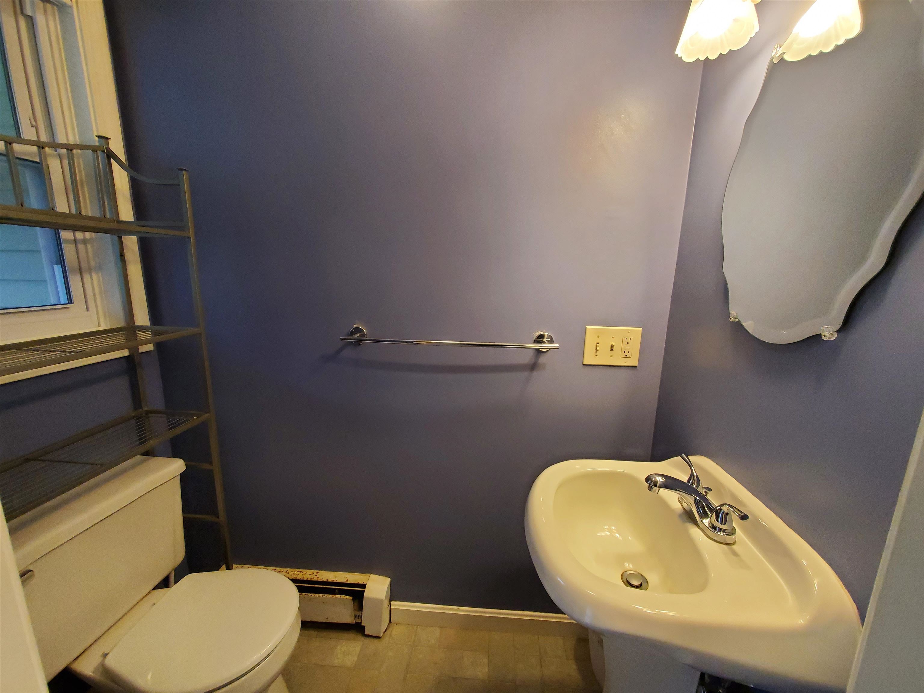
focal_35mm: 13
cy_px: 346
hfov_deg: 106.2
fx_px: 347
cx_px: 462
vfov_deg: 89.9
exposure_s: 1/60
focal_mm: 1.8
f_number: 2.2
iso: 320
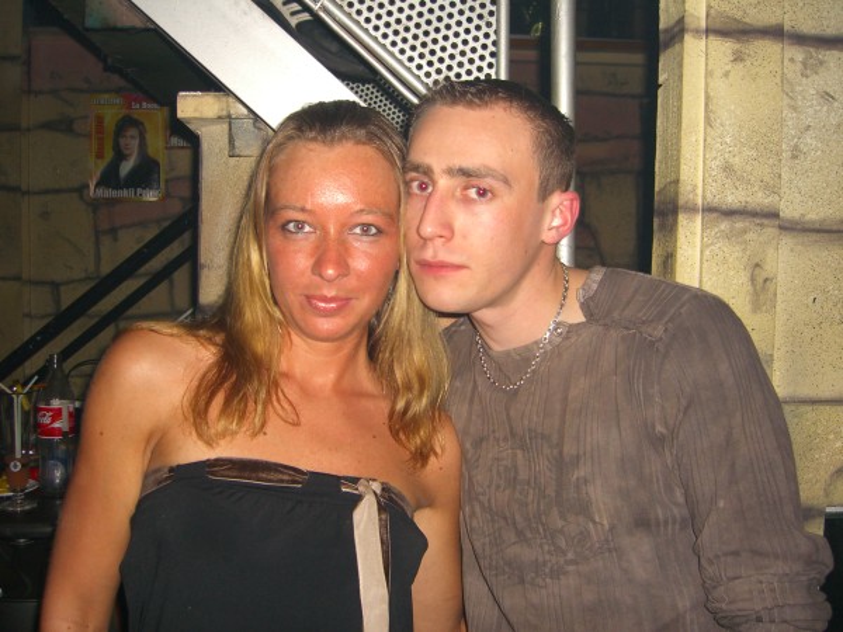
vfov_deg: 37.7
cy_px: 316
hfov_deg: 49.0
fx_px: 925
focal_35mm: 38
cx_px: 422
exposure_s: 1/60
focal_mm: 7.9
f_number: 2.8
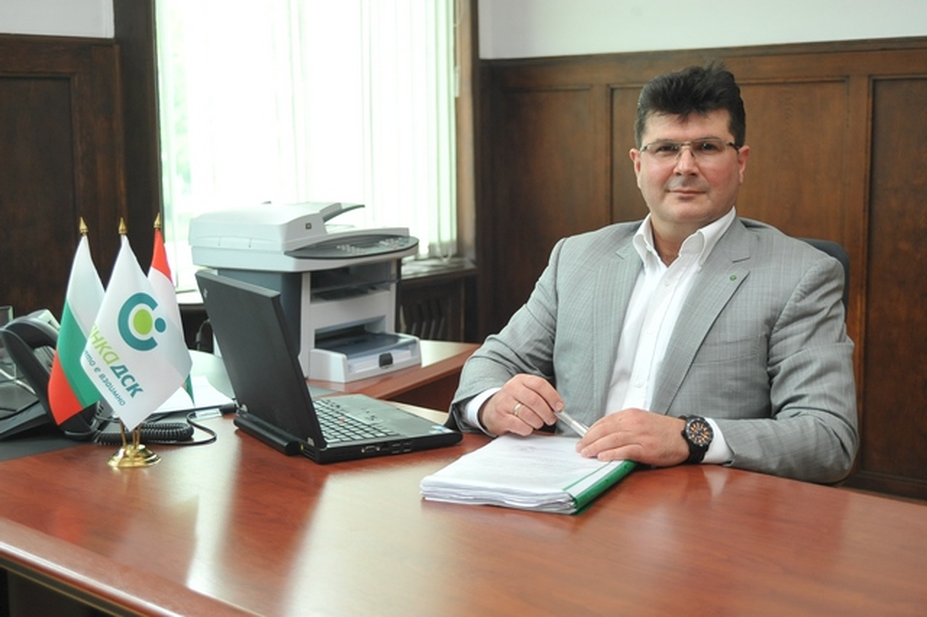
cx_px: 464
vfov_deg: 24.6
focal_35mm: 55
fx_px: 1415
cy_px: 308
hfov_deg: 36.3
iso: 2000
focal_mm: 55
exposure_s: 1/125
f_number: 5.6
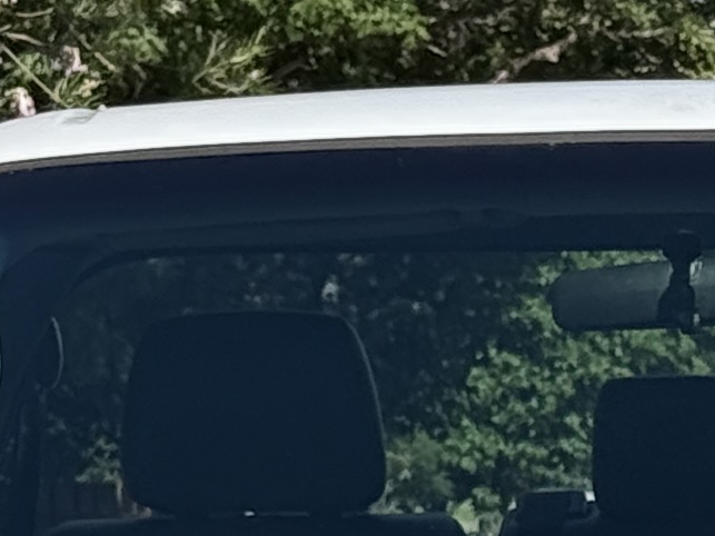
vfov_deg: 4.8
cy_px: 1181
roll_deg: -1.1
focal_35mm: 301
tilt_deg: -6.9
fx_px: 6216
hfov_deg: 6.6
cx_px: 633
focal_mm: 6.76
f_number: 1.78
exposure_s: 1/4098
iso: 64
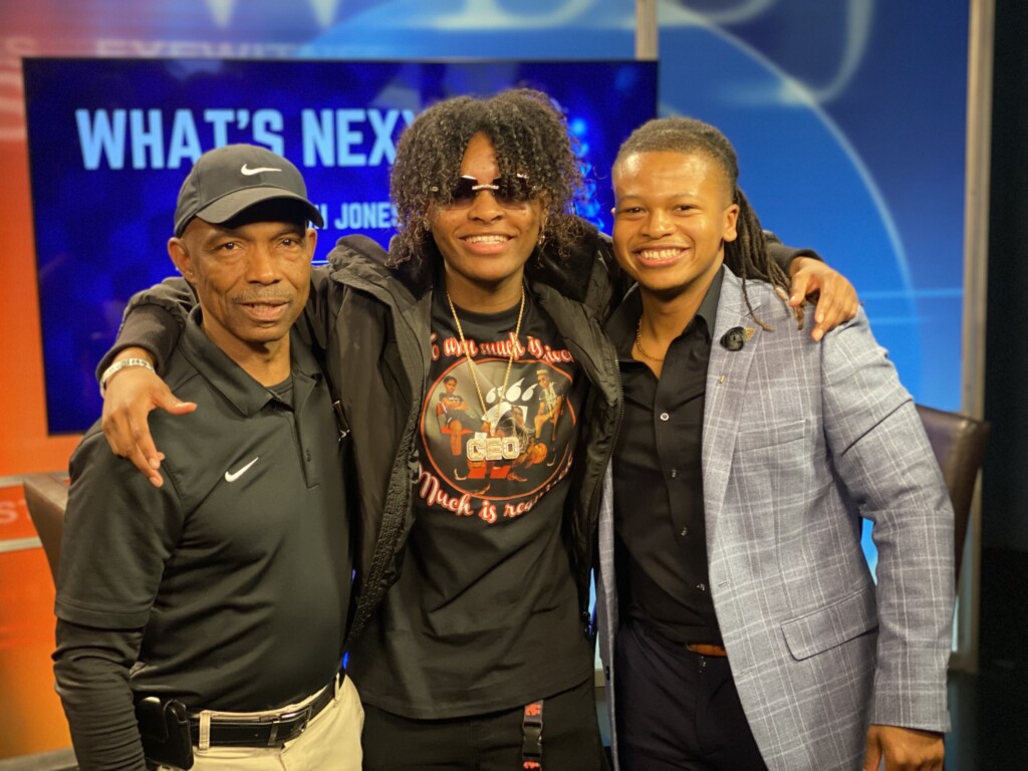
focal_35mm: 52
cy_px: 386
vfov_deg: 28.0
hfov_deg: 36.8
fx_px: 1544
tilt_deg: -8.3
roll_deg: +1.5
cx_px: 514
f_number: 2
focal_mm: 6
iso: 320
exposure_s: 1/40
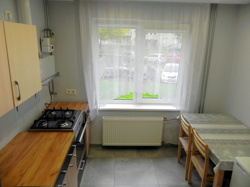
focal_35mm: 26
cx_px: 125
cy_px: 94
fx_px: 188
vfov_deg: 53.1
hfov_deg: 67.3
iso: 160
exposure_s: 1/62.7
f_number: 3.2
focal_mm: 4.6
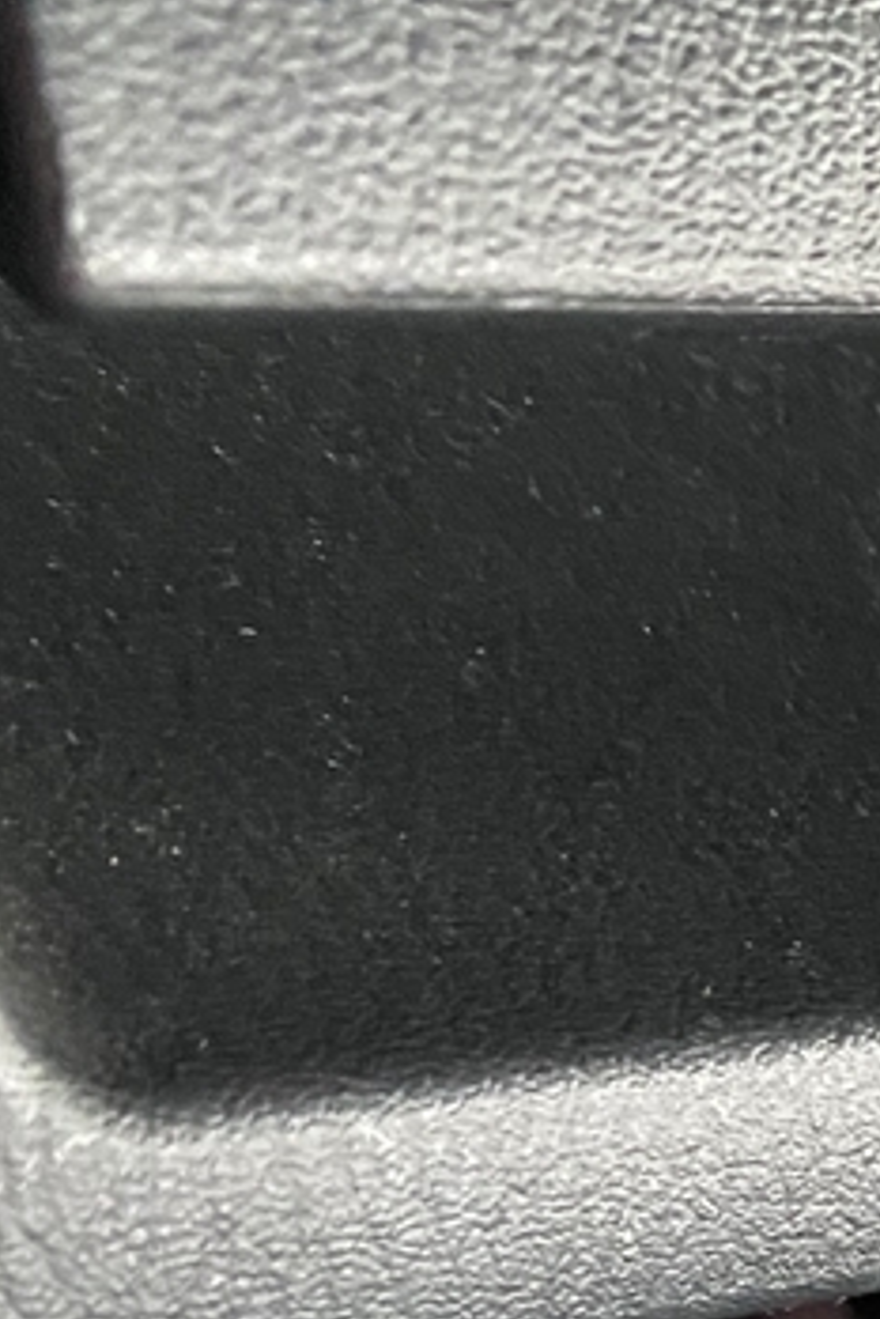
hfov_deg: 13.6
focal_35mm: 93
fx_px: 3406
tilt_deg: -43.7
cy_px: 1901
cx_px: 1409
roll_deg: -32.5
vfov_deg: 19.5
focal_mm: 4.25
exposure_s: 1/37
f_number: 1.8
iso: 640
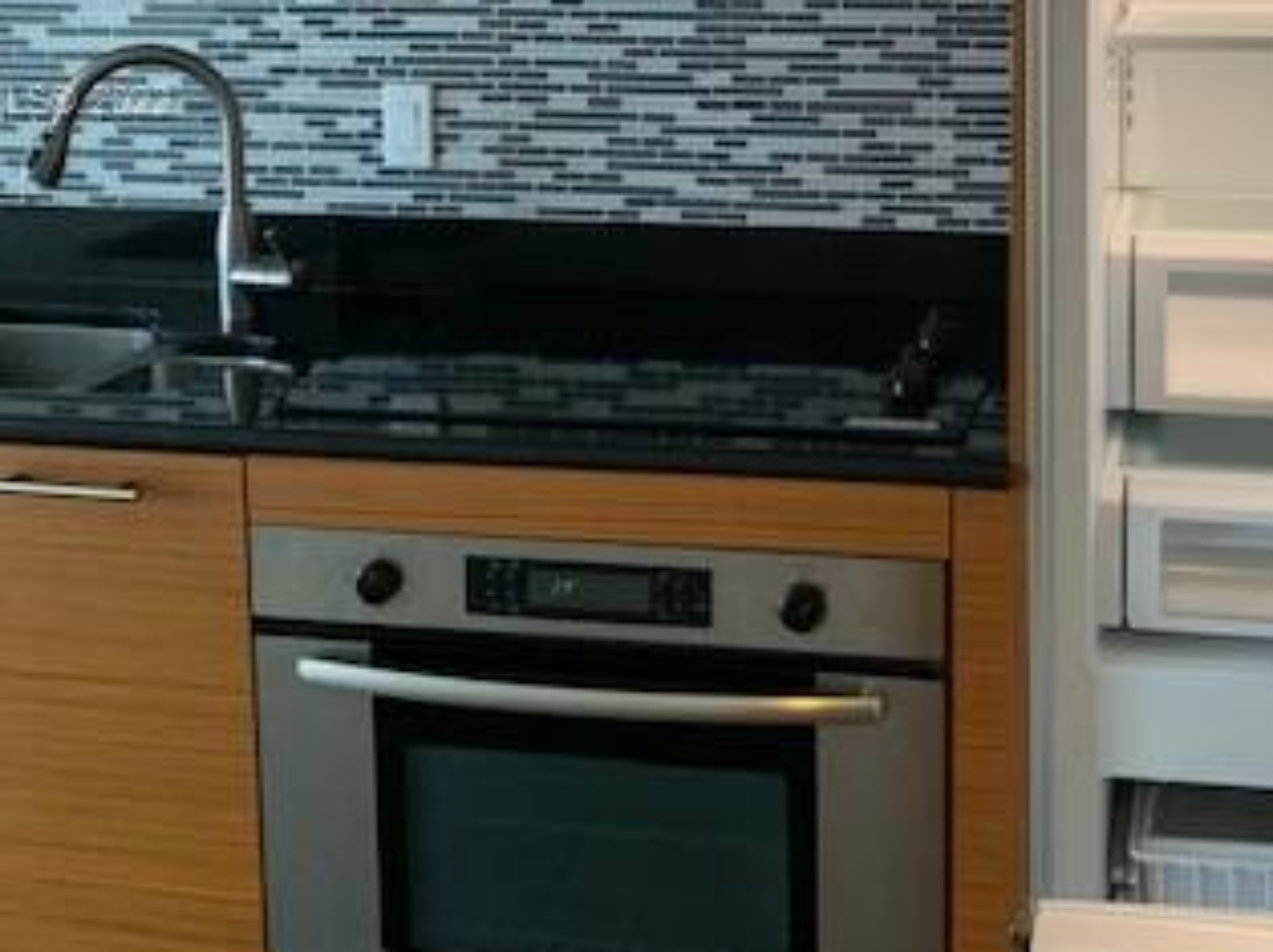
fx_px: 1948
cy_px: 105
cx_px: 908
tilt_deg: -7.6
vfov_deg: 26.6
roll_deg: +0.6
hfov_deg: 35.6
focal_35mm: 53
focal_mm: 4.25
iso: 80
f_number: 1.8
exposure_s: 1/60
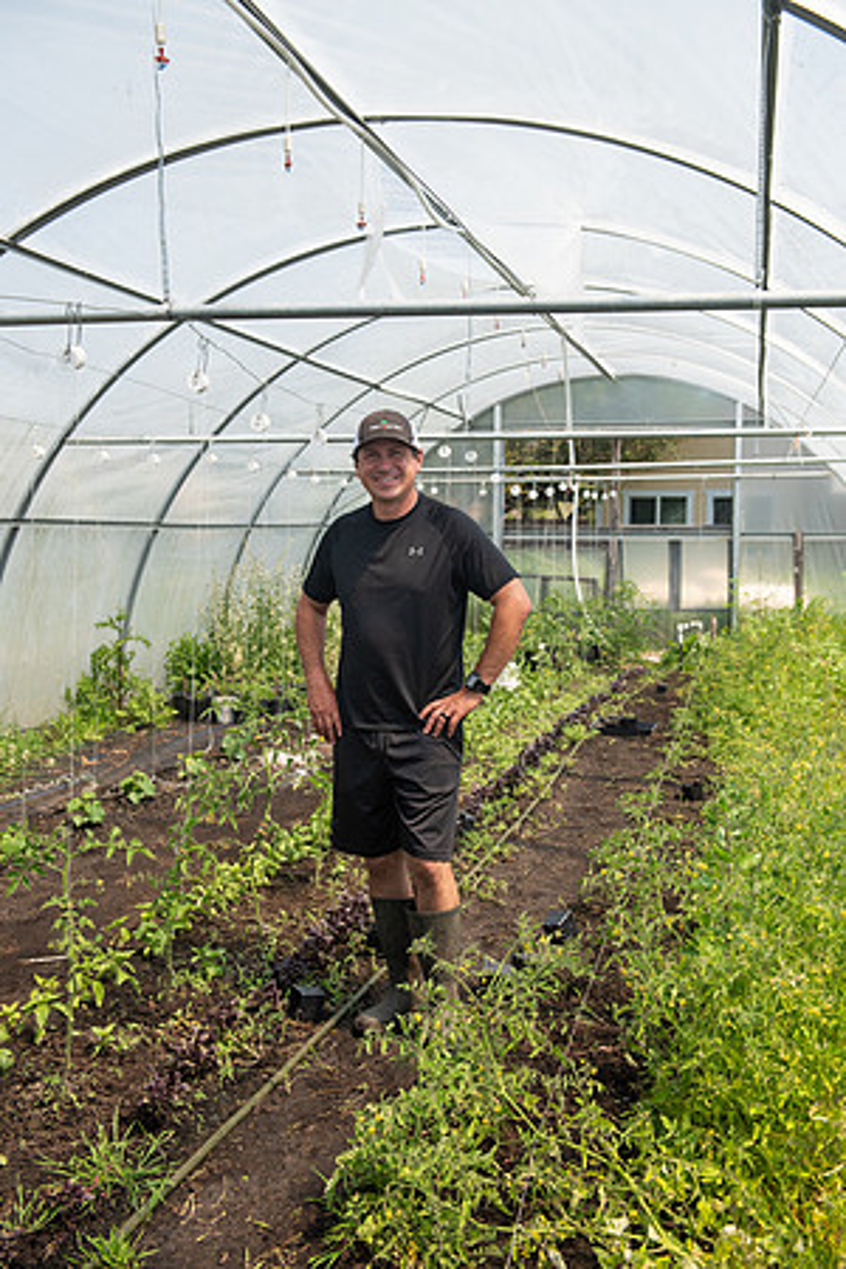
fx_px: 1269
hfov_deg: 36.9
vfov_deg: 53.1
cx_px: 423
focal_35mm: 36
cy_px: 634
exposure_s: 1/3200
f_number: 4.5
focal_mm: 36
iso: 500
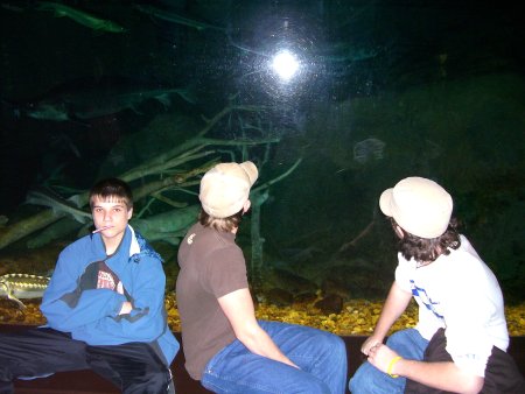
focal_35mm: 34
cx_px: 262
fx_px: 516
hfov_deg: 53.9
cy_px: 197
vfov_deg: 41.8
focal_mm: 5.6
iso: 125
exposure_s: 1/60
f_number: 2.7
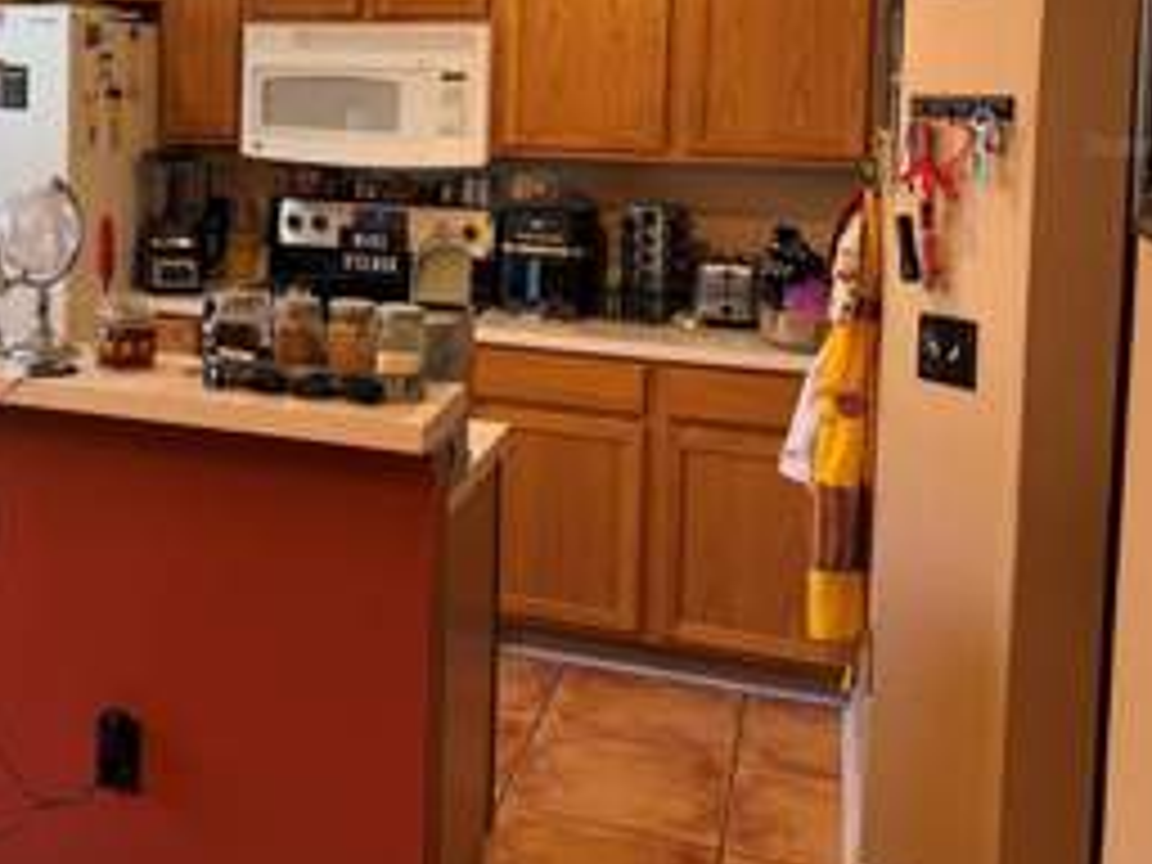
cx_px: 130
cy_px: 144
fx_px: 1498
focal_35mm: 45
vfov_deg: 31.2
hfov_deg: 39.3
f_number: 1.78
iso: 200
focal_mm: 6.76
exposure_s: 1/120
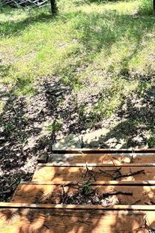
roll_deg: +3.0
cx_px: 131
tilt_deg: -20.1
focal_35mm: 36
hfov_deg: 35.3
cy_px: 21
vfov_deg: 47.5
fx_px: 233
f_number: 2.2
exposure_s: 1/414
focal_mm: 2.22
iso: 40
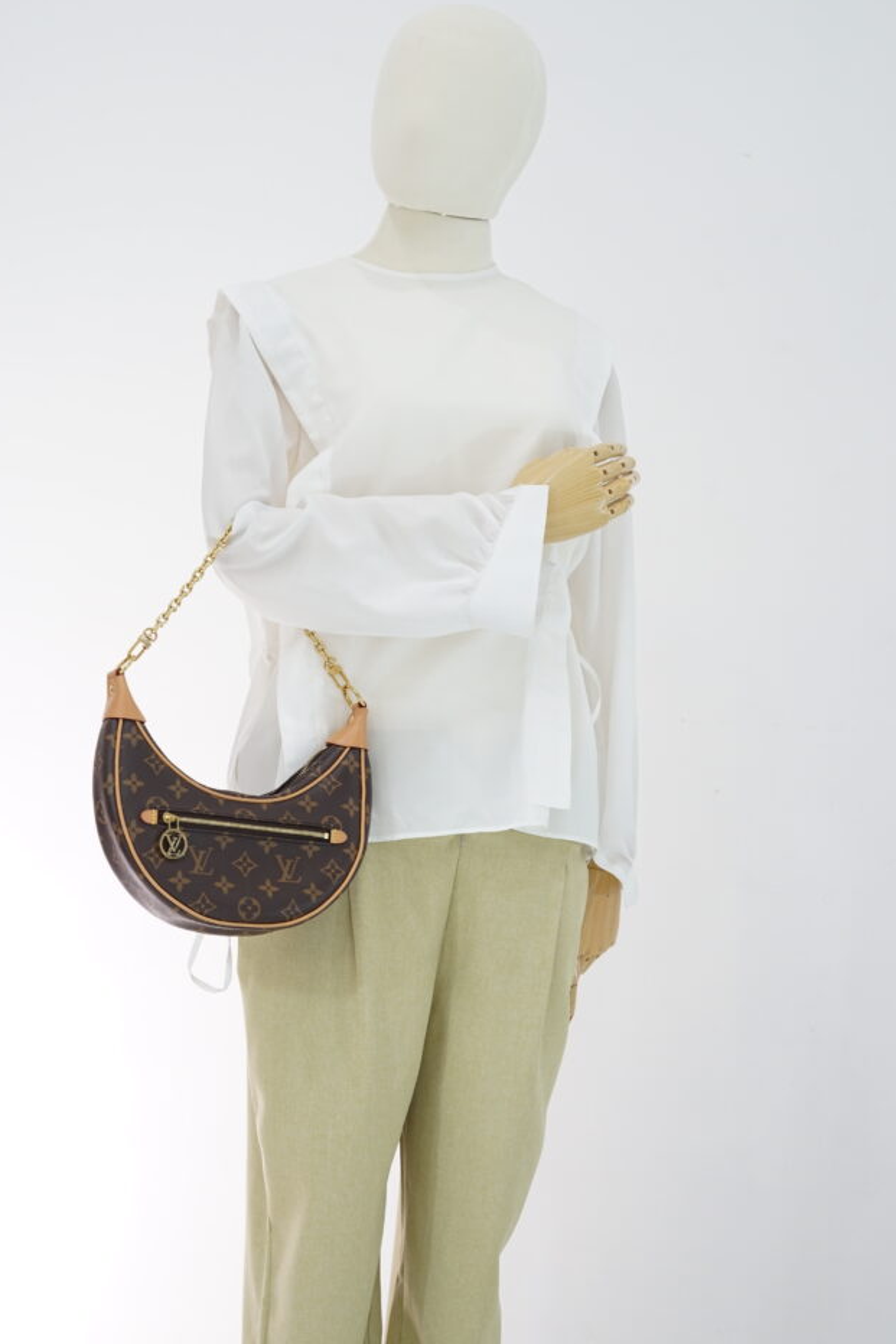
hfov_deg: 24.6
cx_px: 432
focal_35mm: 55
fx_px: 2052
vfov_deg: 36.2
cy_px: 628
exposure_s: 1/13
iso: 640
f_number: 6.3
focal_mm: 50
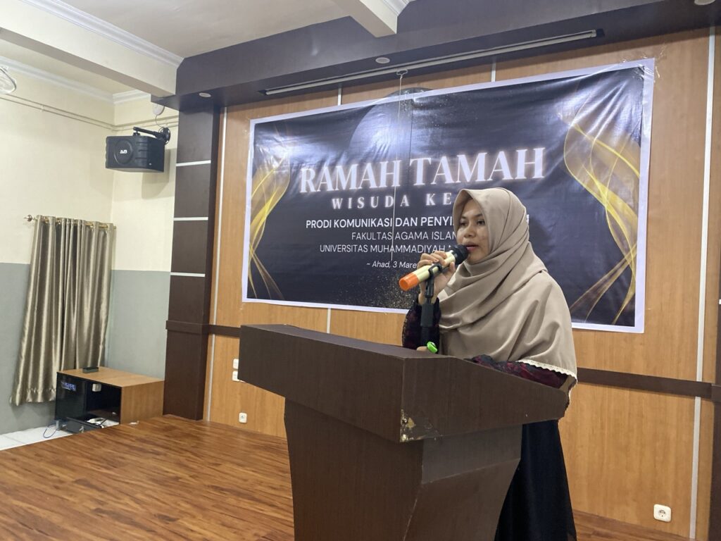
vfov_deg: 53.1
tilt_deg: -0.1
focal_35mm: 26
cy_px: 270
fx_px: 542
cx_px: 360
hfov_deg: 67.3
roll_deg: -4.0
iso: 500
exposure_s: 1/33
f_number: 1.8
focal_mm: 4.25
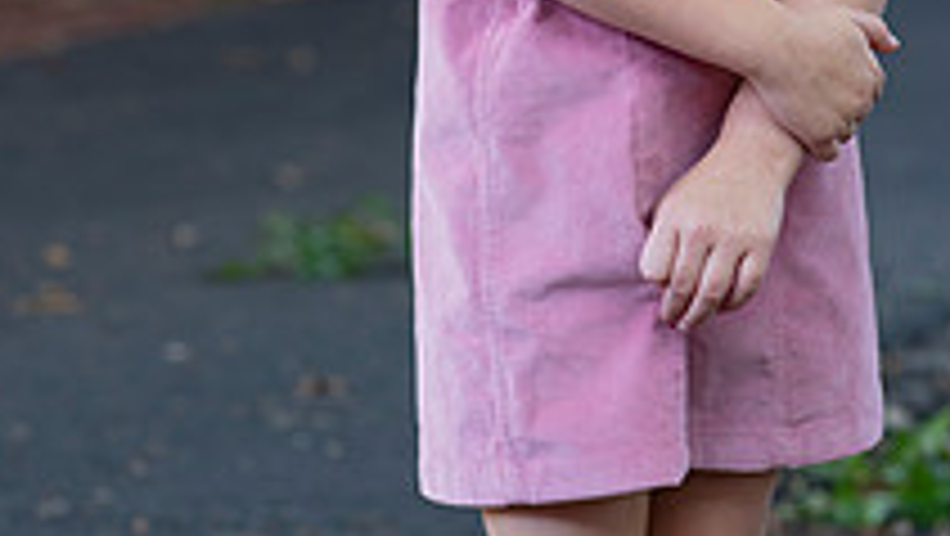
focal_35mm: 190
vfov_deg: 6.3
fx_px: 4789
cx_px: 608
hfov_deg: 11.3
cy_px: -315
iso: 800
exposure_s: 1/250
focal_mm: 85
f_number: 4.5
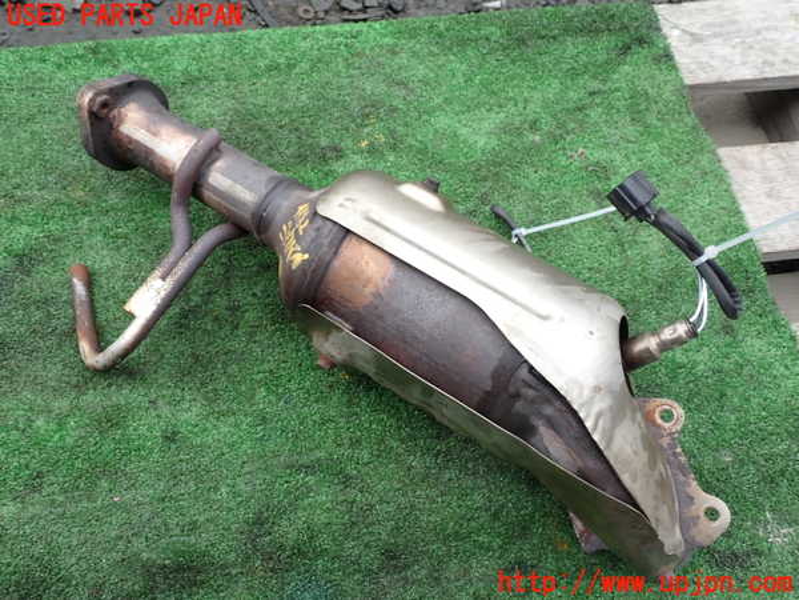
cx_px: 400
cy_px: 300
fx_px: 692
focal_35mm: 30
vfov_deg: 46.8
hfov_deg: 60.0
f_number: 3.2
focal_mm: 5.4
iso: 100
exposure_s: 1/80
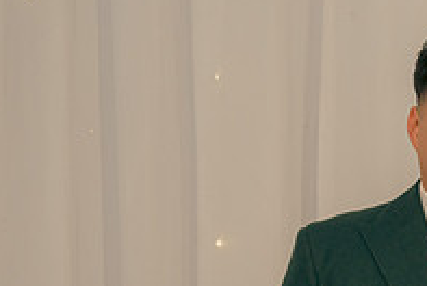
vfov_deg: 6.6
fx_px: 2447
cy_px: 391
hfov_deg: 9.8
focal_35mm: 206
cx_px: 583
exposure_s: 1/160
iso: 2000
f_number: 3.5
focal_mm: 70
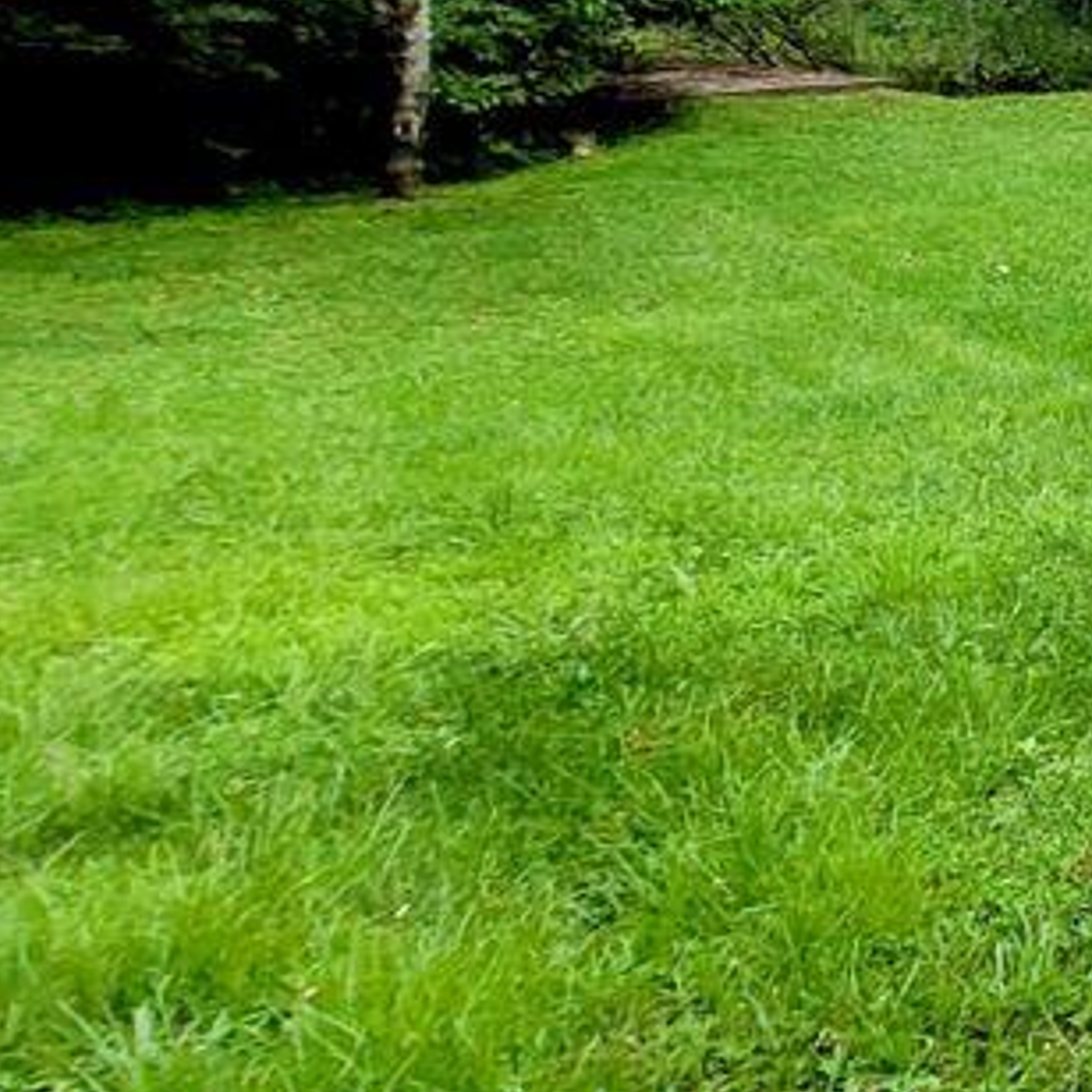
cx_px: 2211
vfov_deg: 31.9
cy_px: 121
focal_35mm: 51
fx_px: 1820
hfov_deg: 19.0
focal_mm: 2.2
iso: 50
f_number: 2.2
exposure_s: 1/1000
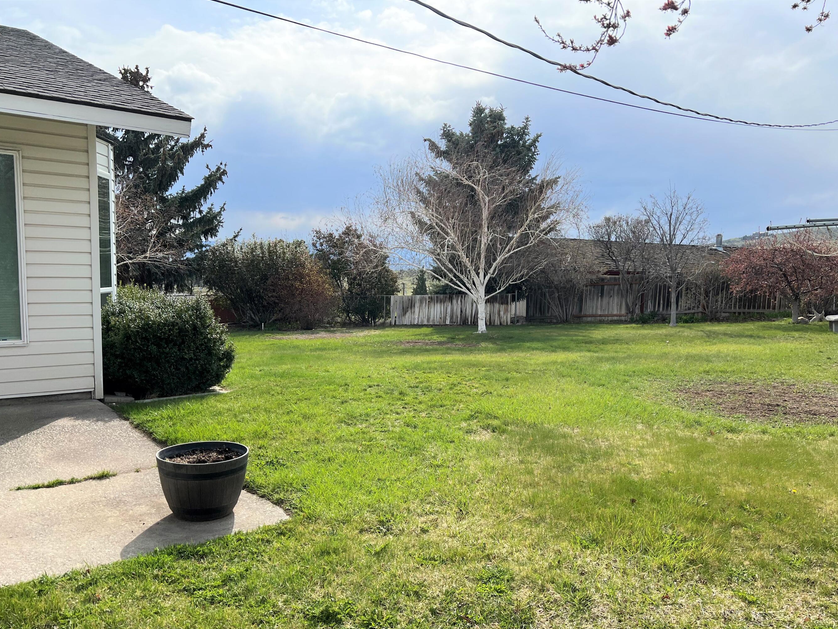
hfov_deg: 61.6
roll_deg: -1.5
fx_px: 702
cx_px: 444
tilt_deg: -7.9
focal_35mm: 29
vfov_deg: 48.1
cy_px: 350
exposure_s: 1/4274
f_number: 1.5
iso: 50
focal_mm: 5.7
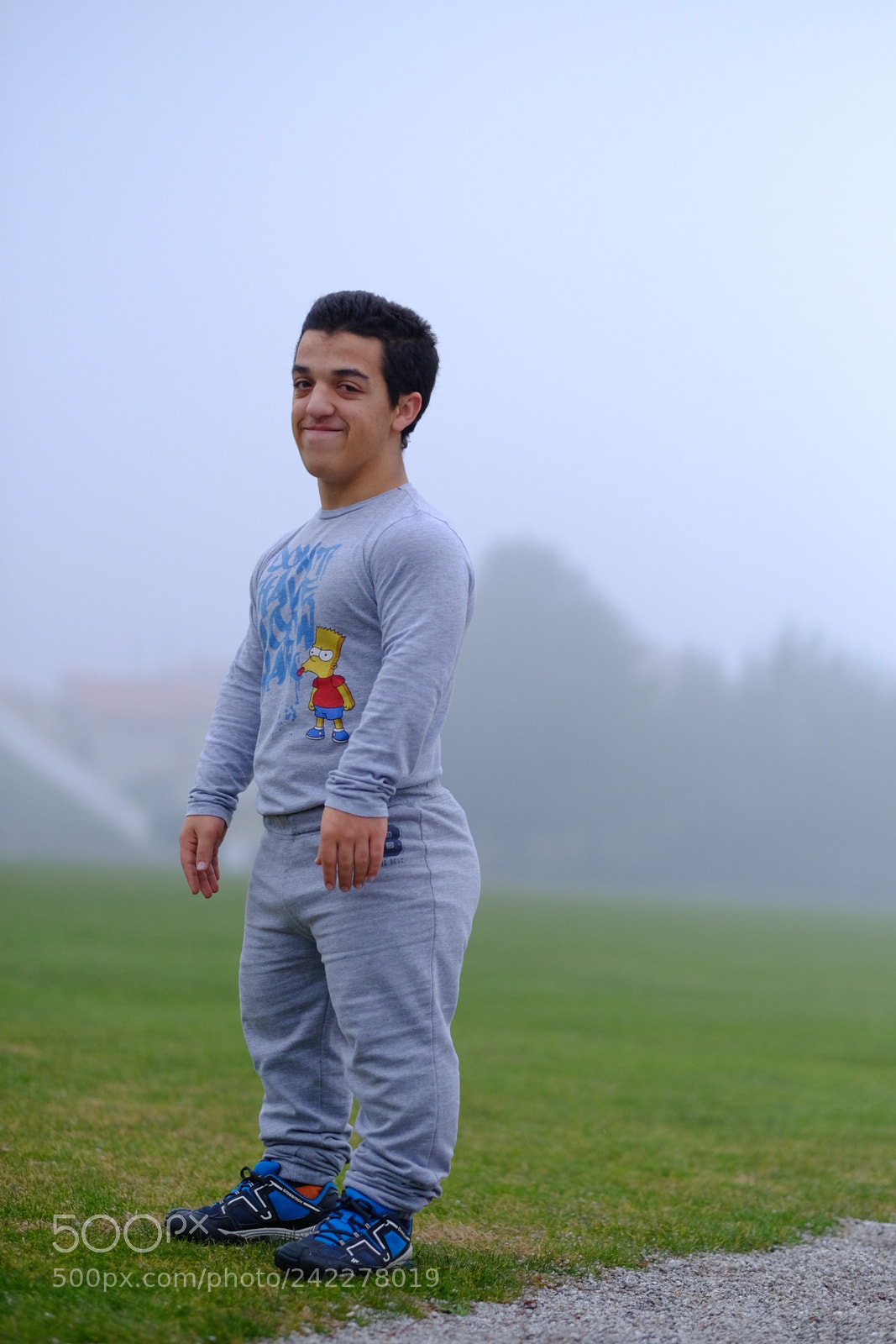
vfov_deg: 24.2
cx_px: 448
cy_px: 672
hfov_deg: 16.3
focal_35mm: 84
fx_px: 3135
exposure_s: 1/4000
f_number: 1.6
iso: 1000
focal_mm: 56
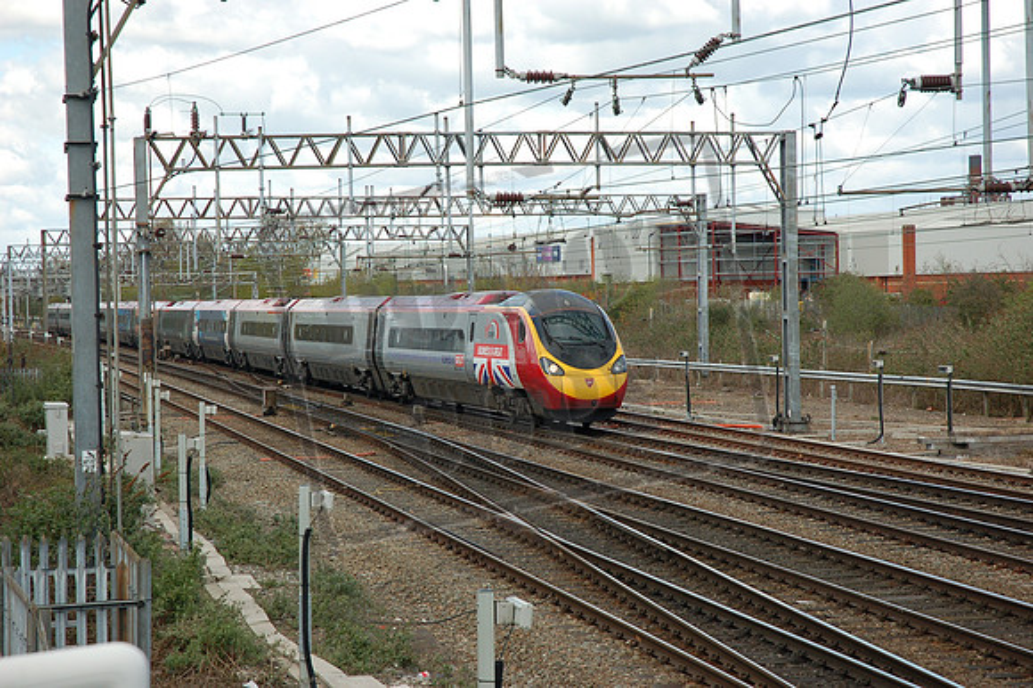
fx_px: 2667
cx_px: 516
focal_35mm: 93
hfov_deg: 21.9
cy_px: 344
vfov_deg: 14.7
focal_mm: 62
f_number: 5.6
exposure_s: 1/500
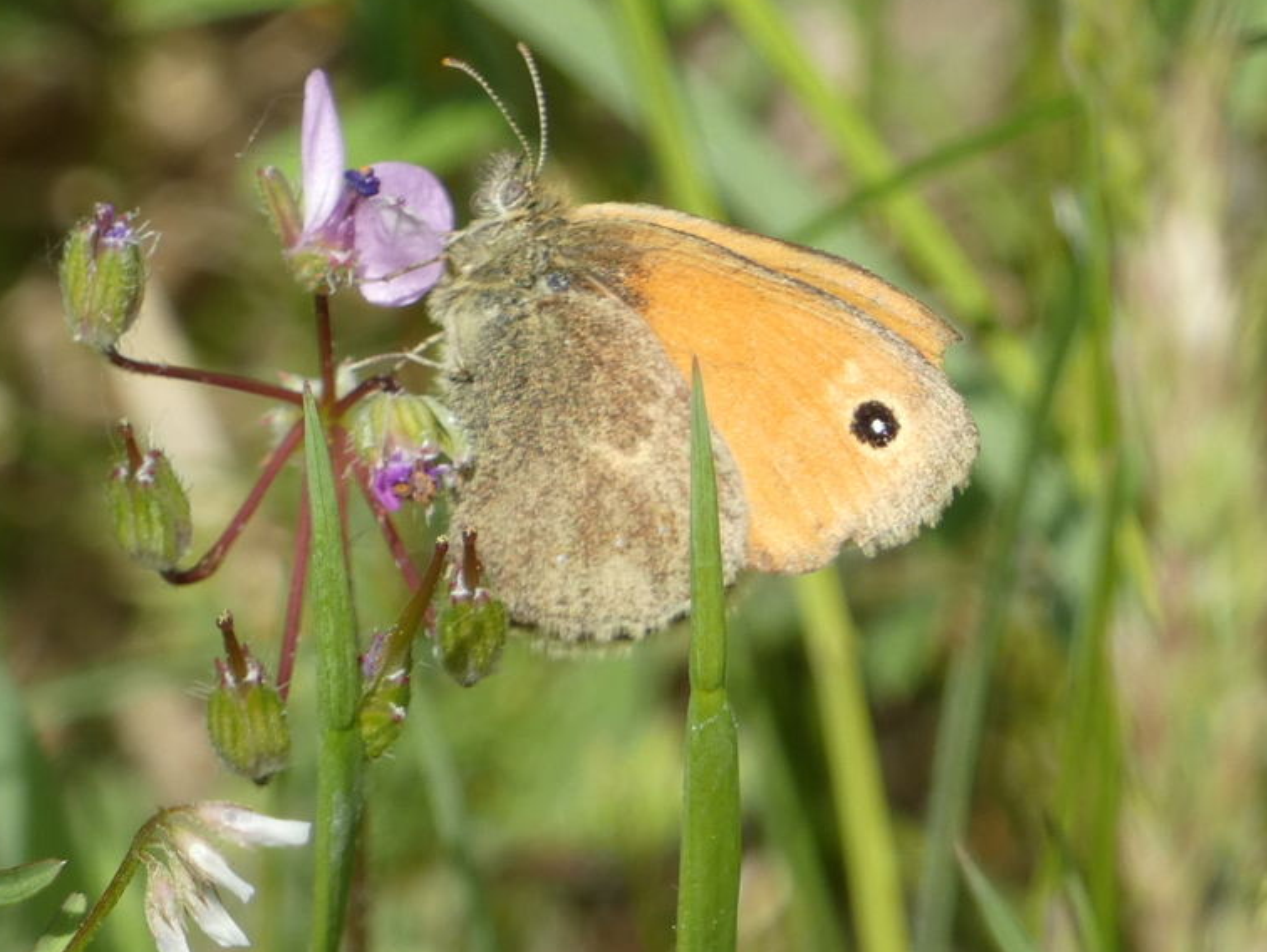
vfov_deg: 2.9
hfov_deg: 3.9
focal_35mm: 512
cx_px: 561
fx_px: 18752
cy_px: 448
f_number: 5.6
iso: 80
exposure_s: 1/160
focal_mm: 81.4
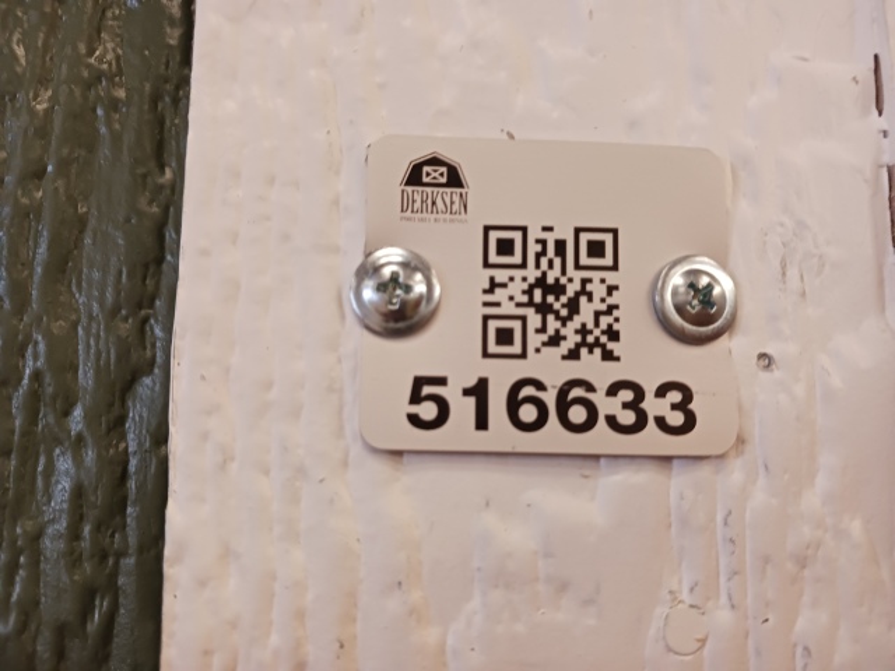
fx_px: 698
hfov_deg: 65.3
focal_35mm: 27
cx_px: 448
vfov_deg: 51.4
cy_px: 336
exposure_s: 1/20
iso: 400
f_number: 1.8
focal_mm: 4
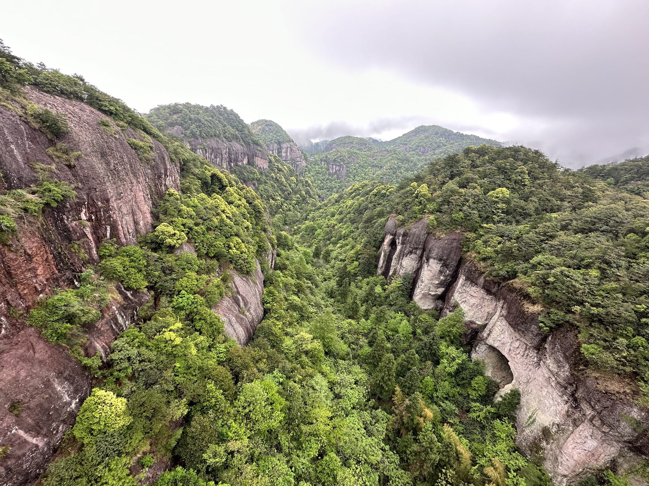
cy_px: 243
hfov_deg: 102.1
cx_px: 324
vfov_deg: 85.7
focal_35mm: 14
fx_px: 262
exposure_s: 1/99
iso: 100
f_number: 2.2
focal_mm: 2.22
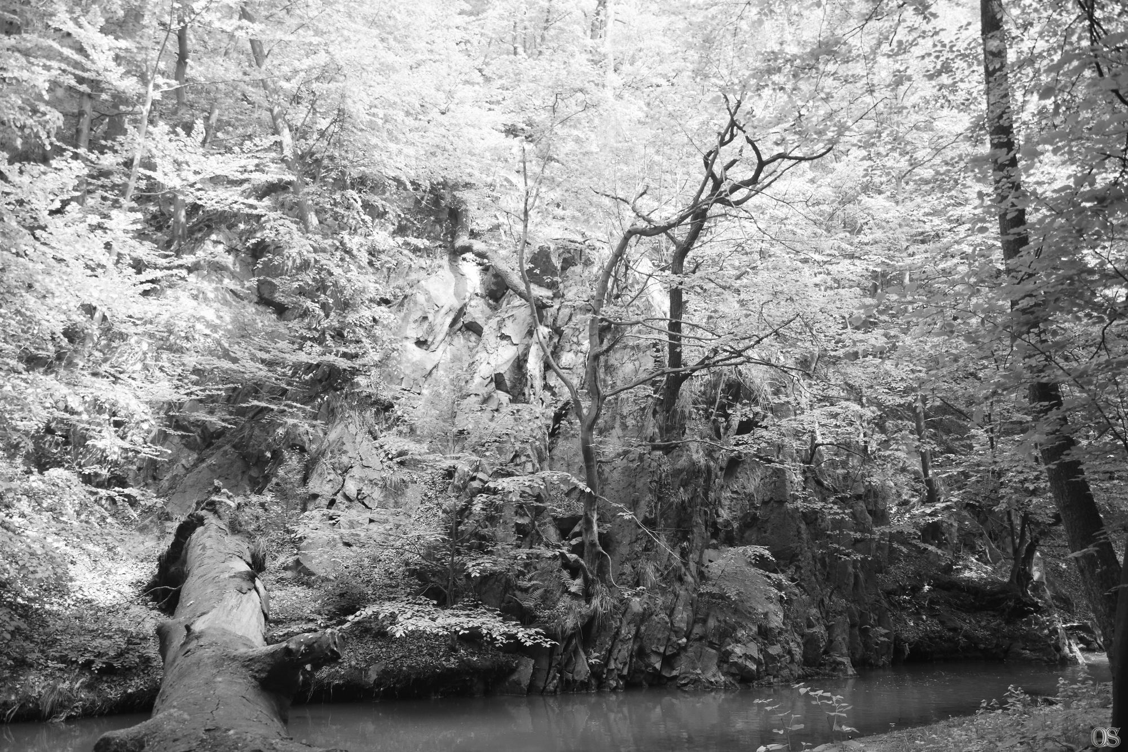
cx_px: 564
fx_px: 846
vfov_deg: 47.9
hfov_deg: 67.4
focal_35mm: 27
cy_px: 376
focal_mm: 18
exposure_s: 1/250
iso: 320
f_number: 5
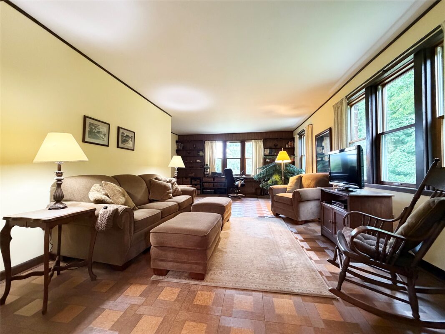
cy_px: 167
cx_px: 222
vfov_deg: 85.7
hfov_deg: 102.1
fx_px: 180
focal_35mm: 14
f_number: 2.2
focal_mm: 2.22
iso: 640
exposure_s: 1/60
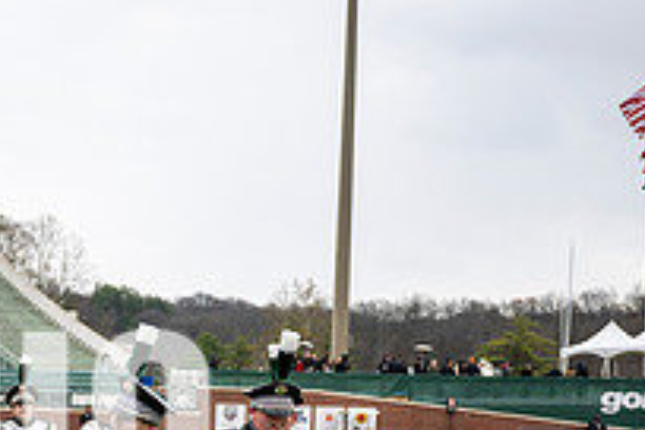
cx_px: -28
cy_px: 479
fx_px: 1756
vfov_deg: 13.7
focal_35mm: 98
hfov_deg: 20.1
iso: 100
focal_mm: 34.5
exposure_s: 1/500
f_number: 2.8
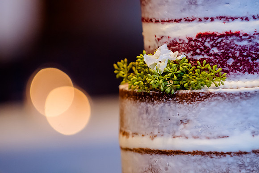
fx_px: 1619
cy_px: 86
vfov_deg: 6.1
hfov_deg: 9.1
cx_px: 130
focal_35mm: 225
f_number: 2.8
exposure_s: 1/160
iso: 3200
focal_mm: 150
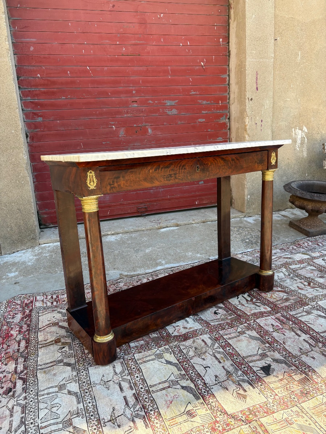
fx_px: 326
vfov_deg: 67.3
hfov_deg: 53.1
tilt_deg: -12.5
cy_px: 217
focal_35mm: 26
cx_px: 163
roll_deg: +2.4
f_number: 1.6
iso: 64
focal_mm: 5.96
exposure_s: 1/465
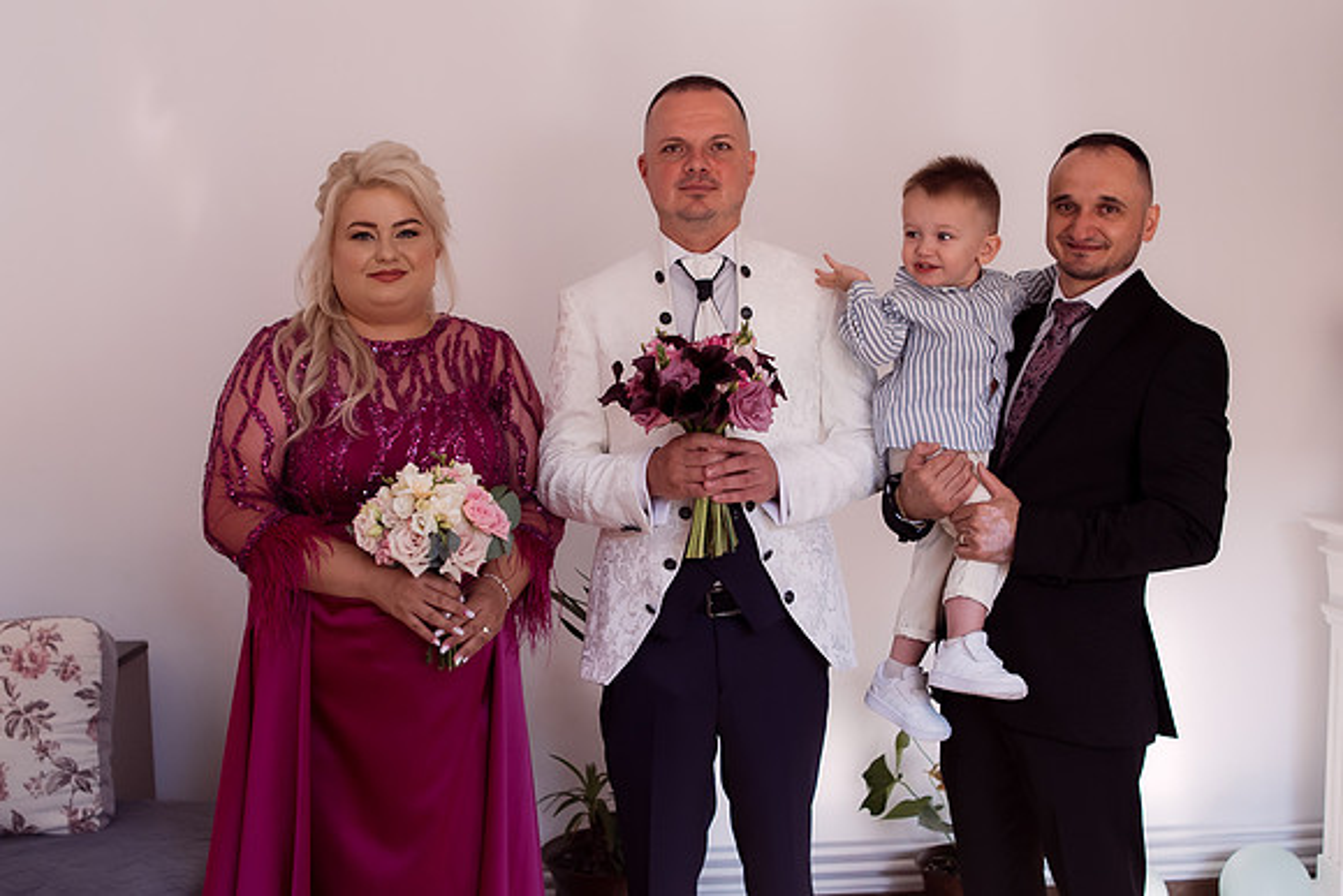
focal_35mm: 40
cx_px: 670
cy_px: 473
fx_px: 1507
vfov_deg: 33.1
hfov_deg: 48.0
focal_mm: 23
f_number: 3.2
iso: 640
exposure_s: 1/320
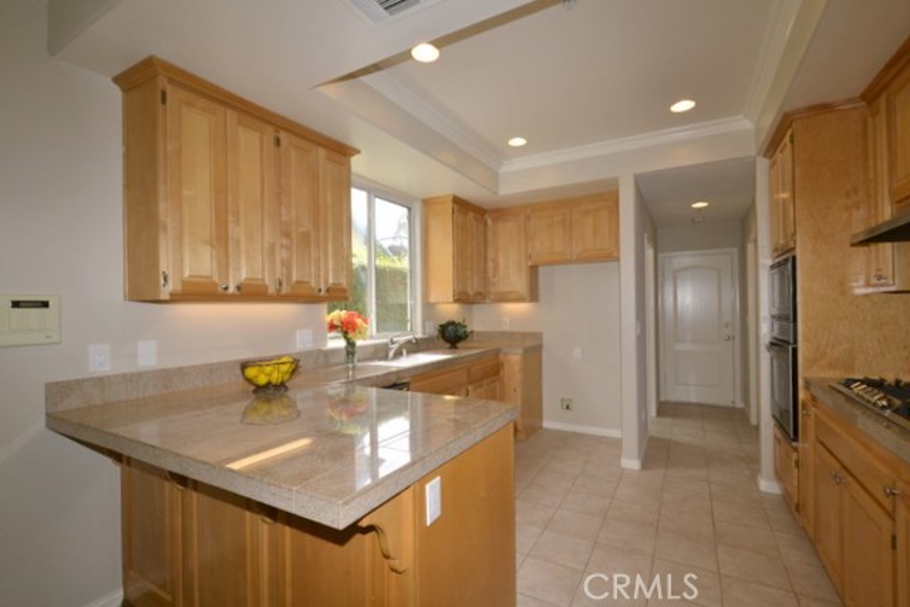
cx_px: 455
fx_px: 379
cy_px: 304
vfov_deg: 77.4
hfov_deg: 100.4
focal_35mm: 15
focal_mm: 10
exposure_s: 1/125
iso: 360
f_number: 5.6
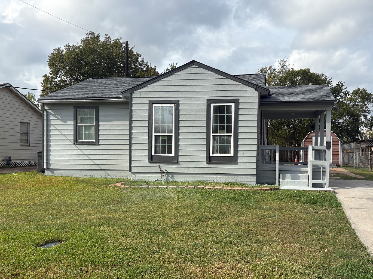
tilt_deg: +0.2
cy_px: 156
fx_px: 356
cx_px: 208
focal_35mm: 33
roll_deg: -0.4
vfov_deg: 42.9
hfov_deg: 55.2
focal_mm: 5.96
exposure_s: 1/3279
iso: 50
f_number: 1.6
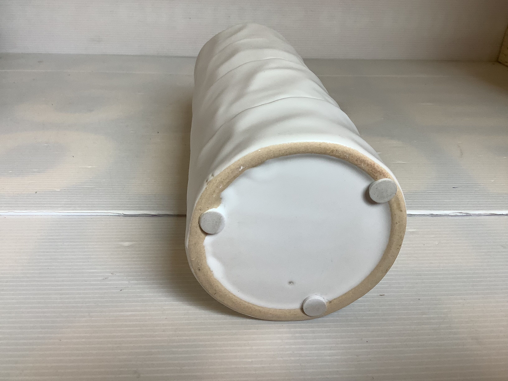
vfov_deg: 45.4
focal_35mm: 31
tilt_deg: -26.8
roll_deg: -0.5
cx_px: 254
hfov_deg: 58.4
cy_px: 190
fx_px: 455
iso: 50
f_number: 2.4
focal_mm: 3.3
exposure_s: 1/100
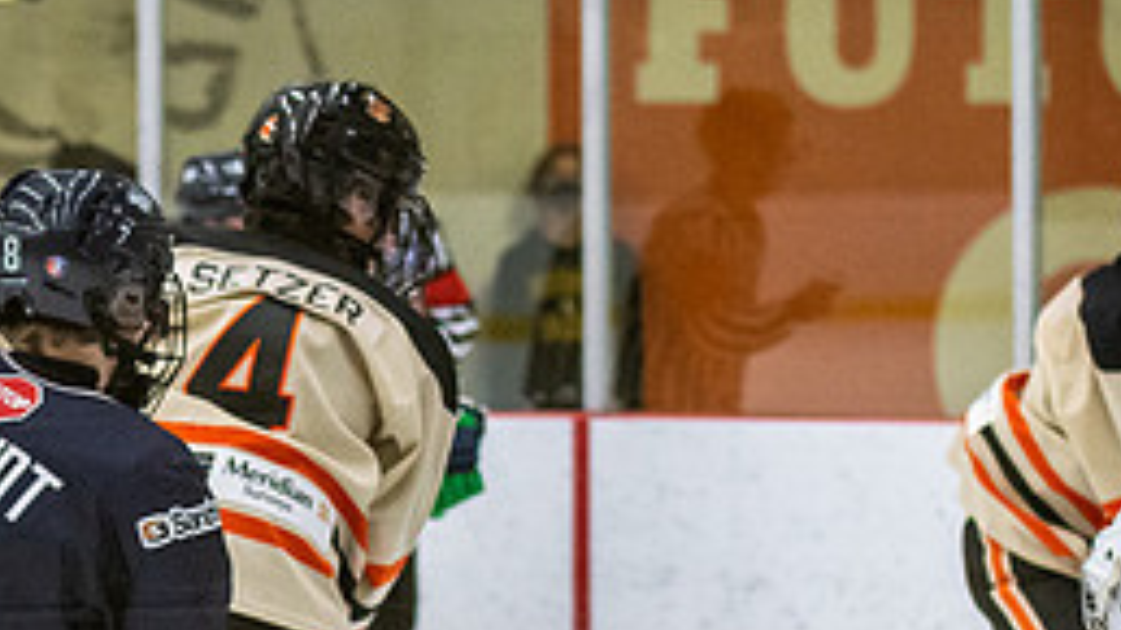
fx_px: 9510
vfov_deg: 3.8
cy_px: 754
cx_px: 61
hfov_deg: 6.7
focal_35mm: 320
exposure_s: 1/640
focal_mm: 70
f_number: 2.8
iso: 1800
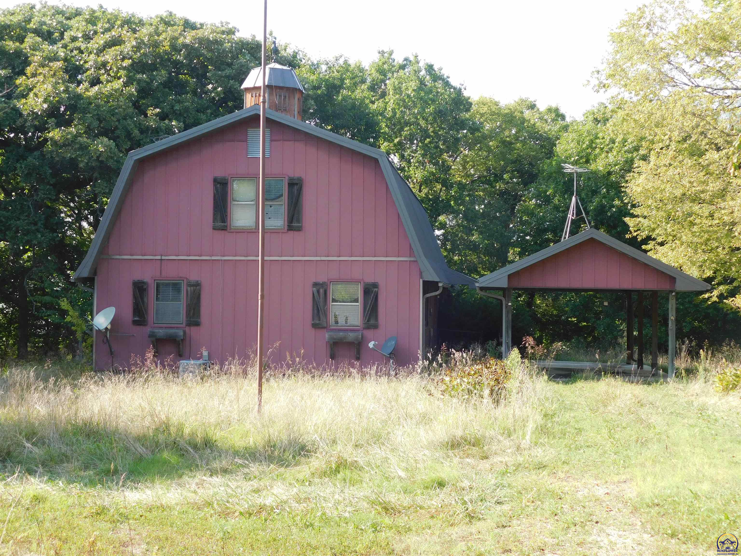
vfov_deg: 28.6
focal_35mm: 51
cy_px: 278
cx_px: 370
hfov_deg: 37.5
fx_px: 1092
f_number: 3.8
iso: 125
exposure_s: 1/200
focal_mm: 9
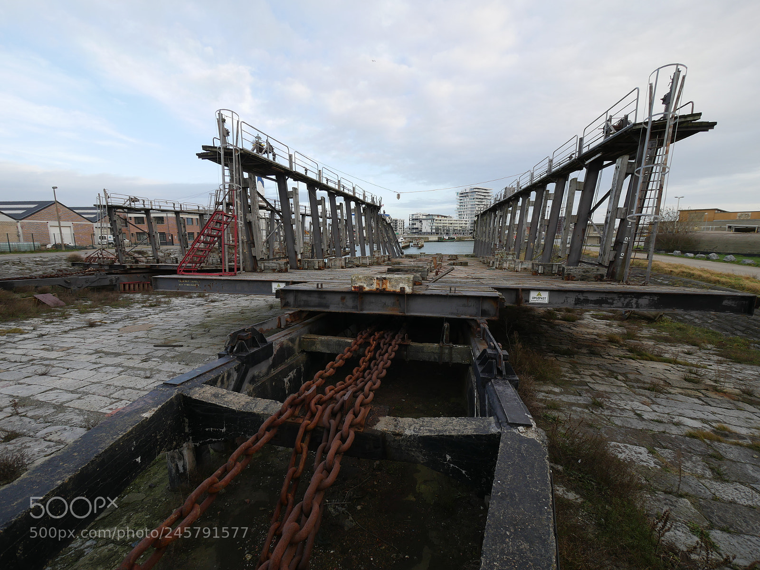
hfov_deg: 102.1
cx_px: 380
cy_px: 285
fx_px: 307
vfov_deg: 85.7
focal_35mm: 14
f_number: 5
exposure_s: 1/160
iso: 200
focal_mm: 7
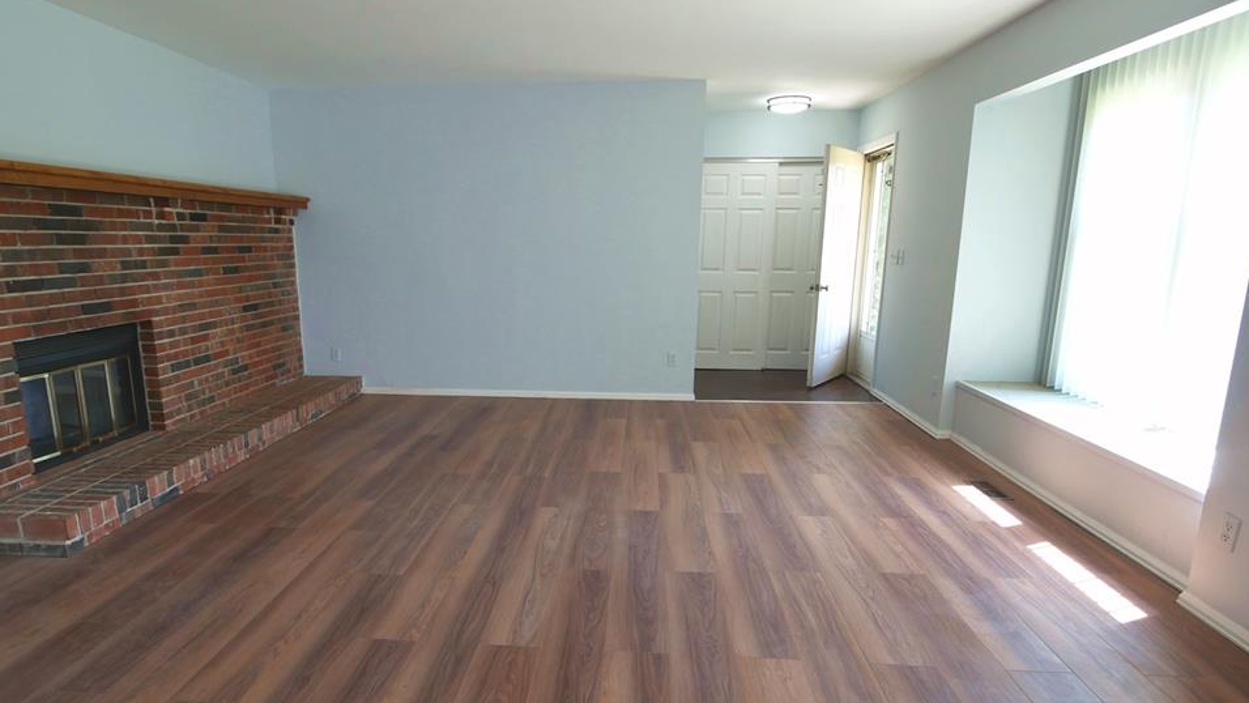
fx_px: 696
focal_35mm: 21
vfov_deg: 53.4
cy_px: 401
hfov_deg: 83.7
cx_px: 585
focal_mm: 9
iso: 200
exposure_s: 1/100
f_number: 4
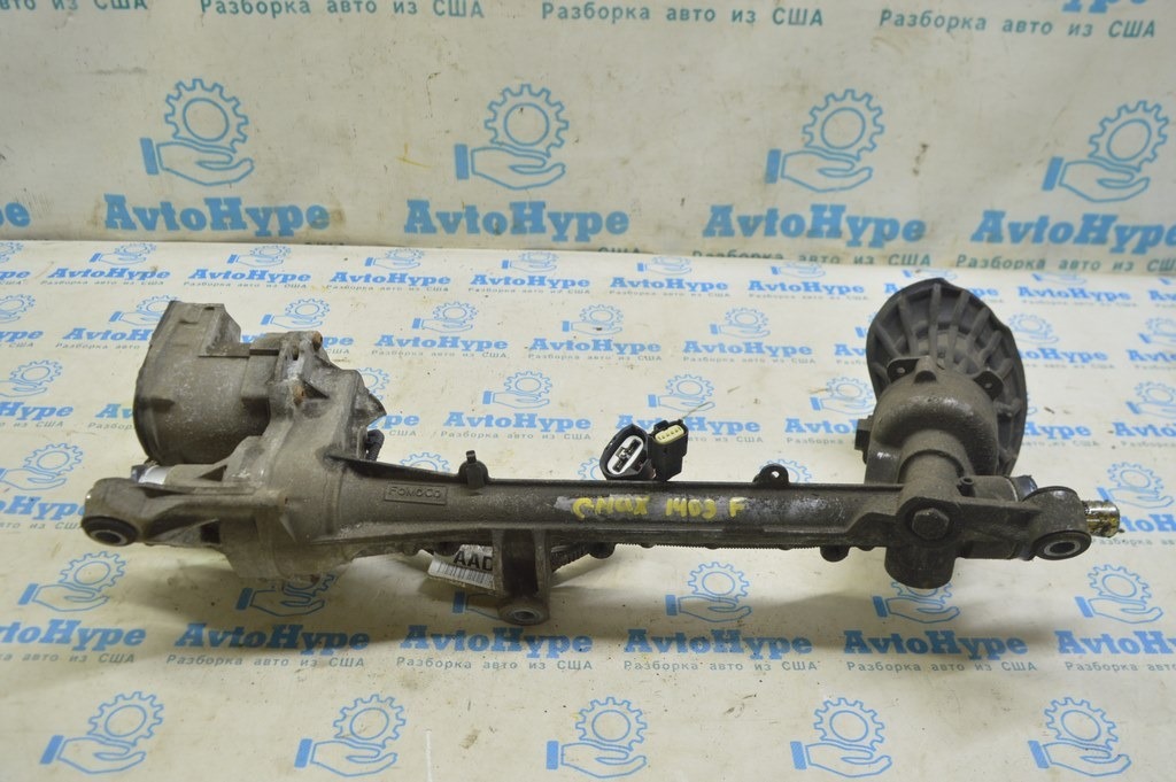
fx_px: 979
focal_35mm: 30
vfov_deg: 43.5
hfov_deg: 62.0
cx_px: 588
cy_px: 391
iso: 400
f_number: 5.6
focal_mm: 20
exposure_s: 1/20
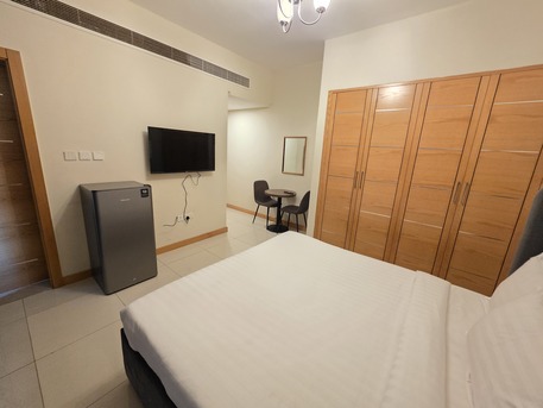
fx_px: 204
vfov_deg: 89.9
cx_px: 272
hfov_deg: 106.2
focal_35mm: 13
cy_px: 204
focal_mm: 2.2
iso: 1000
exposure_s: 1/50
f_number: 1.9
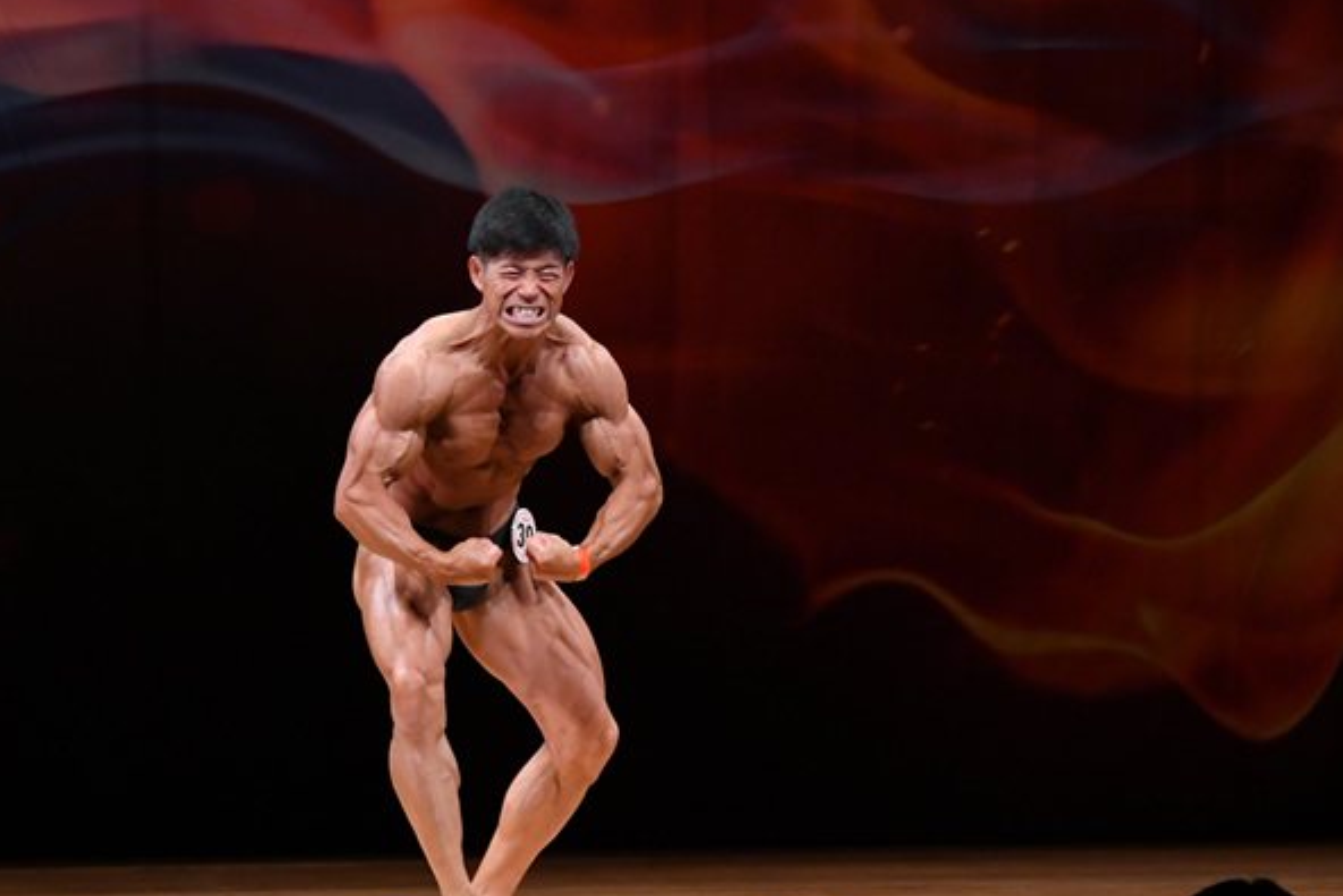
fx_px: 10597
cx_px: 571
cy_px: 490
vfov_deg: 4.8
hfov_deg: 7.3
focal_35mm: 284
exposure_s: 1/400
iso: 4000
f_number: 5.6
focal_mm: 145
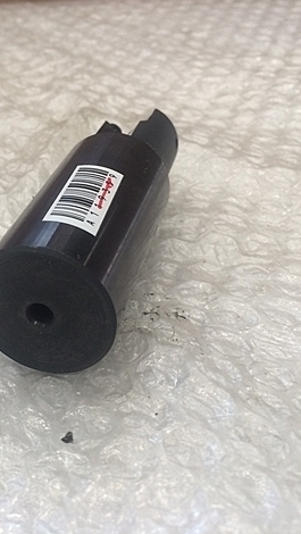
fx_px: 609
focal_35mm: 43
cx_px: 53
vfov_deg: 47.3
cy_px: 266
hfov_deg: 27.1
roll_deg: -2.2
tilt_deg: -36.5
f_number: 2.2
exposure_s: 1/30
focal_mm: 4.15
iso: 32
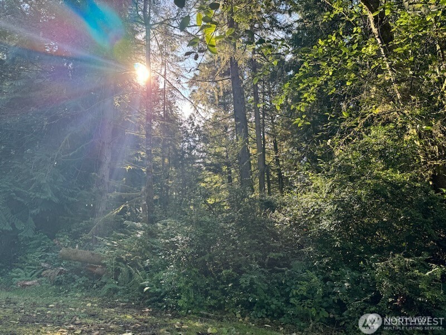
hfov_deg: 71.6
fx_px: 309
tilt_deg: +18.2
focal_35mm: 24
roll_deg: +1.6
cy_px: 168
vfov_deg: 56.8
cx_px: 223
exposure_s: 1/354
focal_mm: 6.76
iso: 80
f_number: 1.78
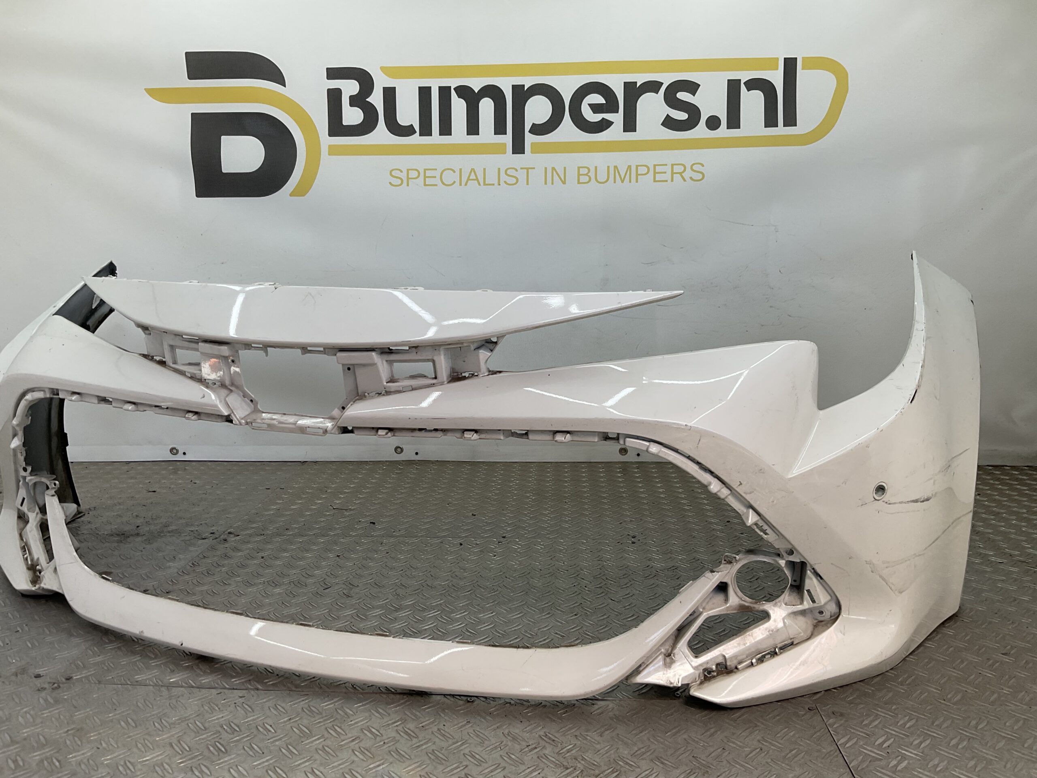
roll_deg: -2.1
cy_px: 389
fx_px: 869
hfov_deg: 61.7
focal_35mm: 29
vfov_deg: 48.2
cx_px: 518
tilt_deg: -10.6
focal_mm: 3
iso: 16
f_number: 1.8
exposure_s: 1/220
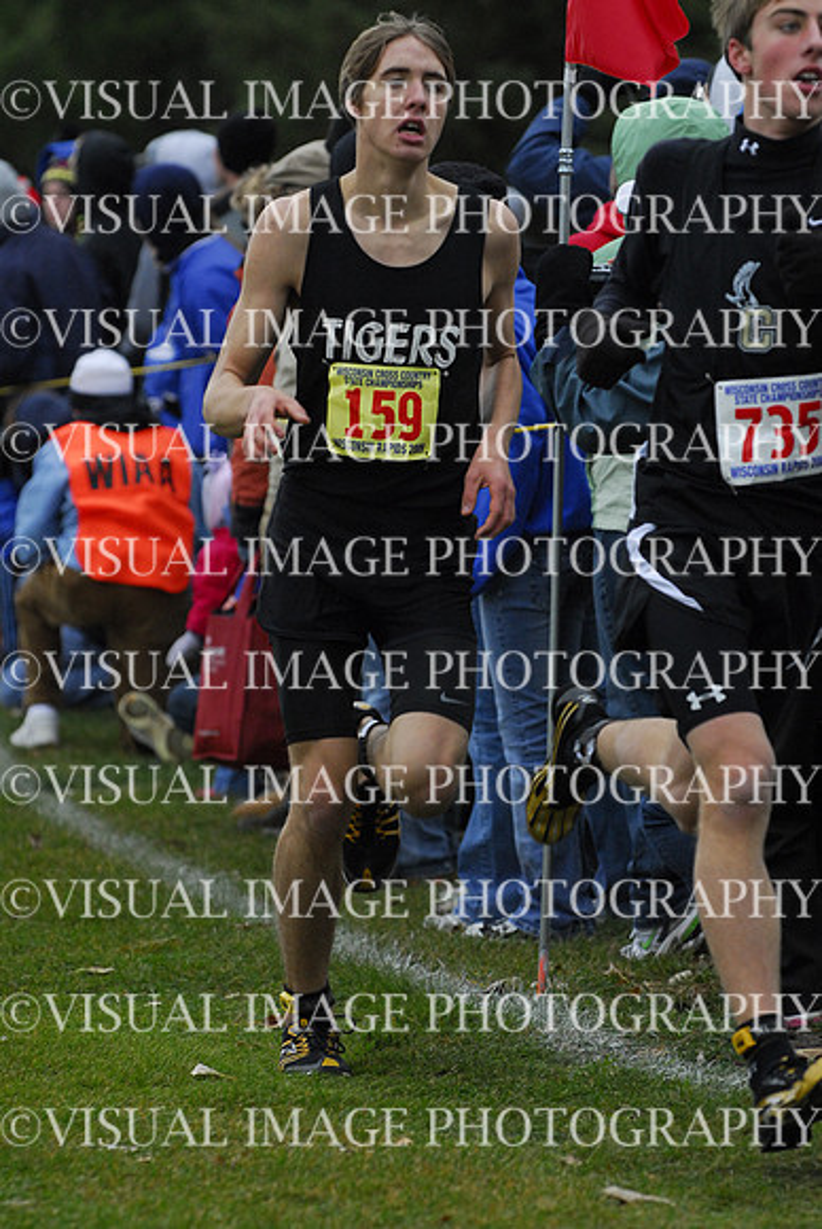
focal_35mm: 262
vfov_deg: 7.8
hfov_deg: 5.2
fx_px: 8969
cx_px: 411
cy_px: 614
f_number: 4
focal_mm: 175
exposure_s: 1/640
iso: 800
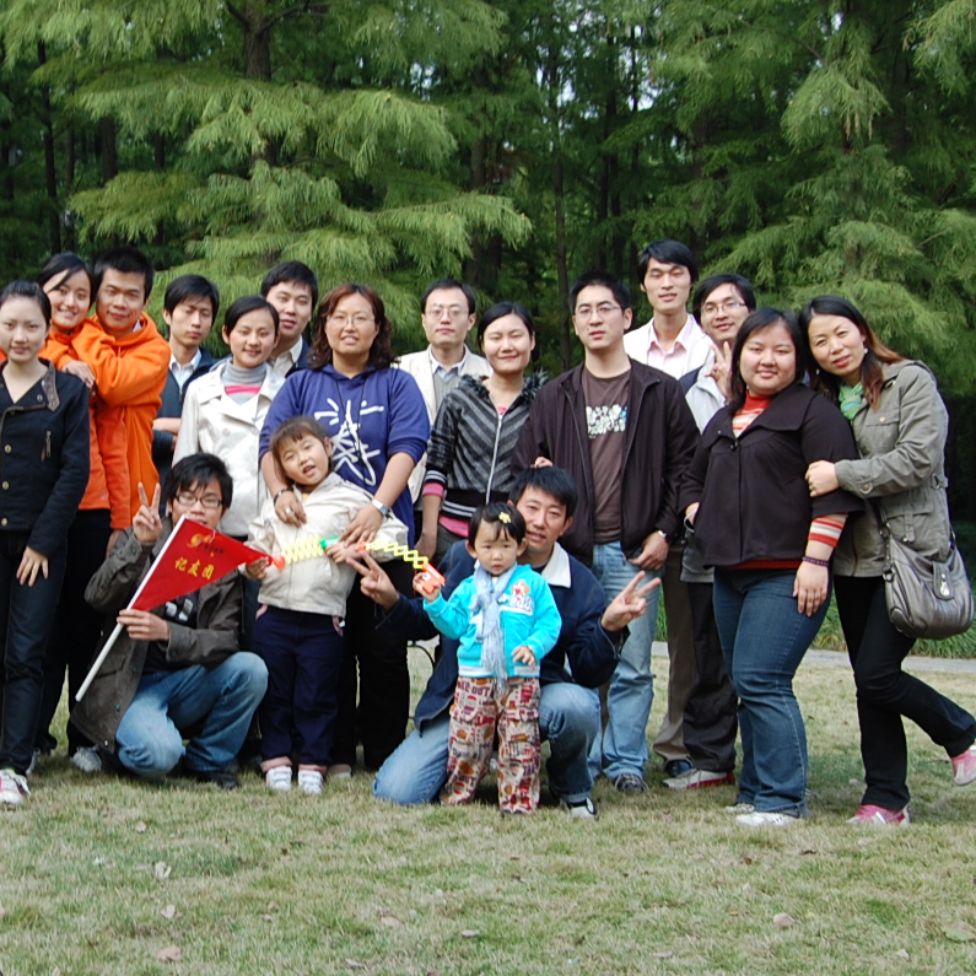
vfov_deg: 32.2
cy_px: 494
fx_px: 1691
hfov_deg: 31.6
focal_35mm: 53
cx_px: 243
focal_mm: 22
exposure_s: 1/60
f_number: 8
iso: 200
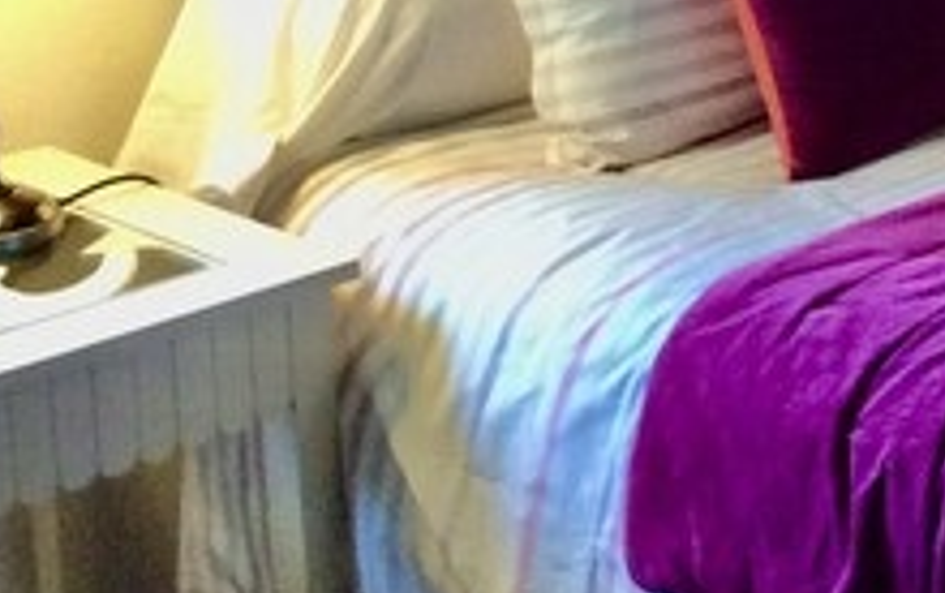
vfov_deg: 10.5
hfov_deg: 15.4
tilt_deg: -14.5
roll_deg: -0.5
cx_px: 1499
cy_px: -95
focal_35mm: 123
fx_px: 3171
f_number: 2.4
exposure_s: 1/25
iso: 160
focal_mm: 3.3
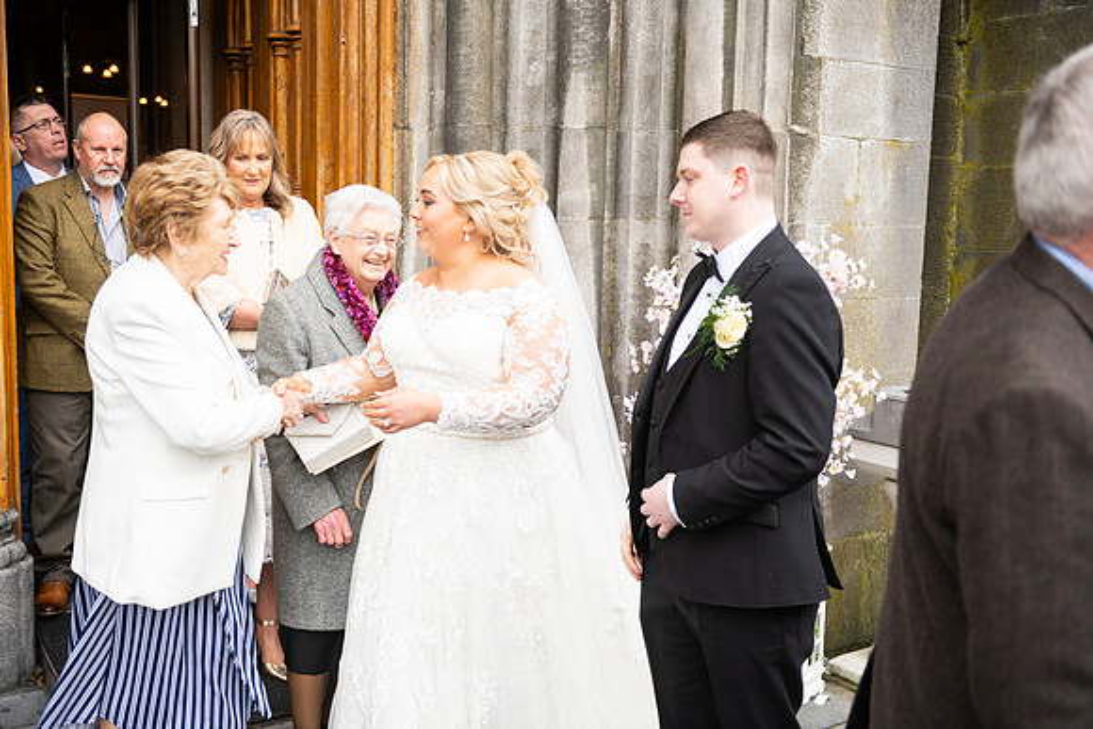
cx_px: 546
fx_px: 1154
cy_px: 364
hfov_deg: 50.7
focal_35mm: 38
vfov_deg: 35.1
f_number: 3.5
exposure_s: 1/160
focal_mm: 38
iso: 125
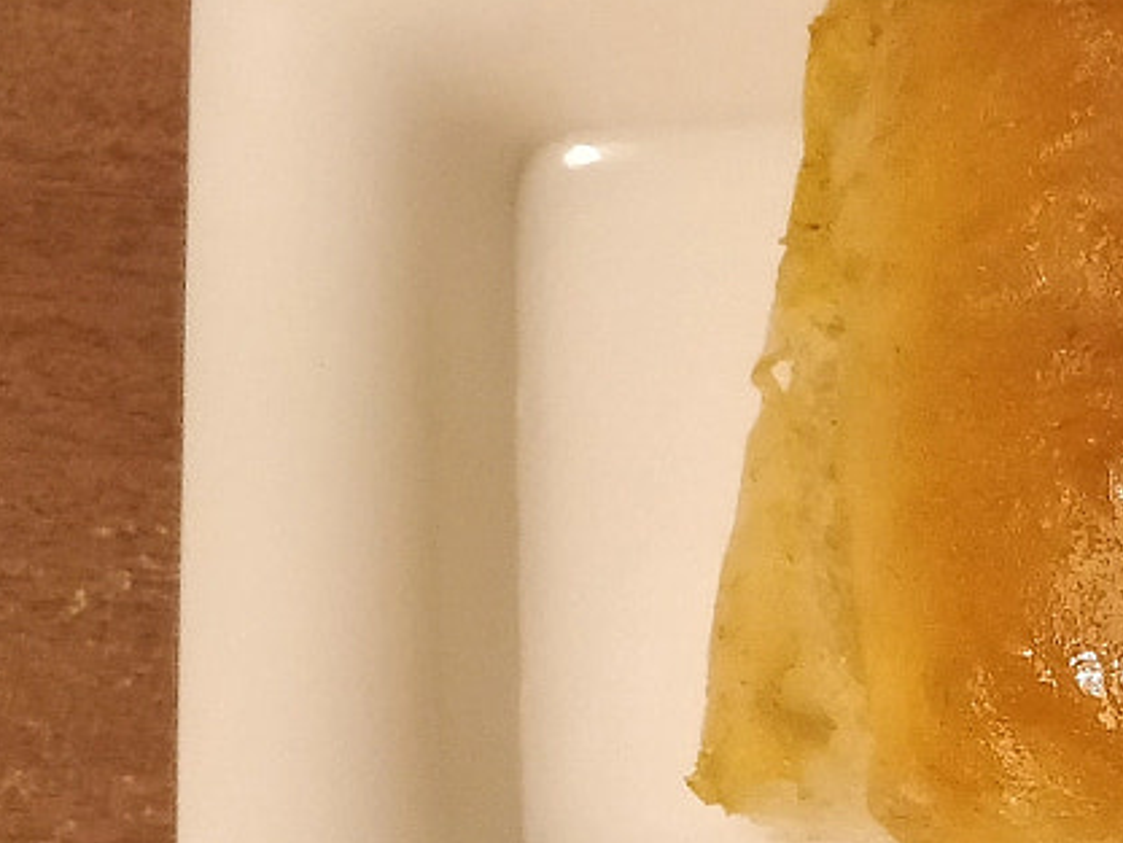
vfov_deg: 15.7
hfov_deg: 18.9
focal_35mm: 92
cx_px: 1645
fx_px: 2985
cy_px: 913
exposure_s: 1/33
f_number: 1.7
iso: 800
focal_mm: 4.1
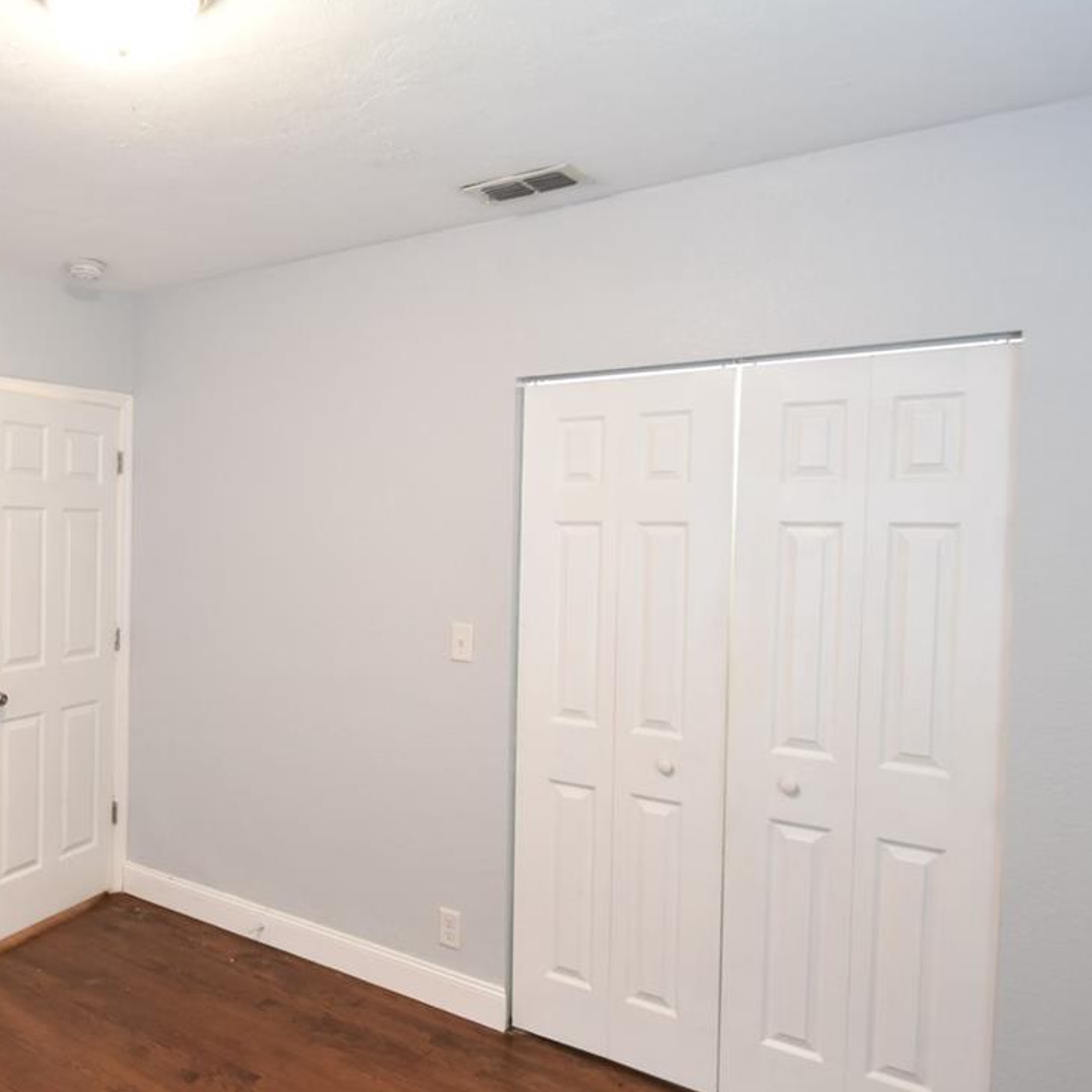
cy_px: 550
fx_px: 999
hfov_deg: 52.6
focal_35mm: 28
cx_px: 178
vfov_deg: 57.3
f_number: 3.5
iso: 800
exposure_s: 1/30
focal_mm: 10
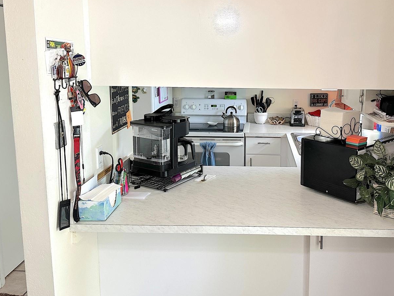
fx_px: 364
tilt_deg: -7.3
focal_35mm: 32
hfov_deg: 56.1
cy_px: 109
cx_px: 249
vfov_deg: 43.8
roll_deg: +0.1
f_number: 1.78
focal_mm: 6.86
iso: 200
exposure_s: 1/120
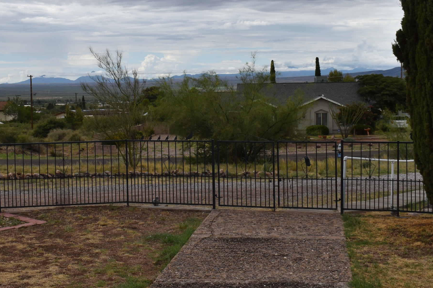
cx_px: 170
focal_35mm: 55
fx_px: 661
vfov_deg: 24.4
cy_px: 77
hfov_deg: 36.1
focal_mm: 22
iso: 100
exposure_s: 1/200
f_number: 13
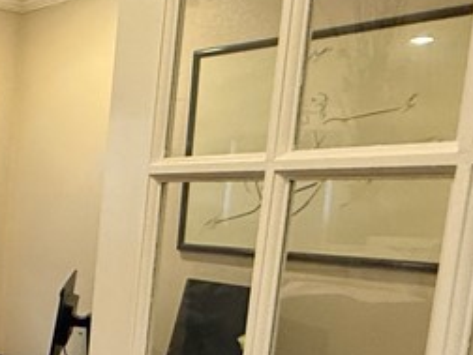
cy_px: 302
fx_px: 779
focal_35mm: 57
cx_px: -145
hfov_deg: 27.9
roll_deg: -3.2
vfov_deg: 25.1
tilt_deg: -9.2
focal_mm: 2.22
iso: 500
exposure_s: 1/60
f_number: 2.2
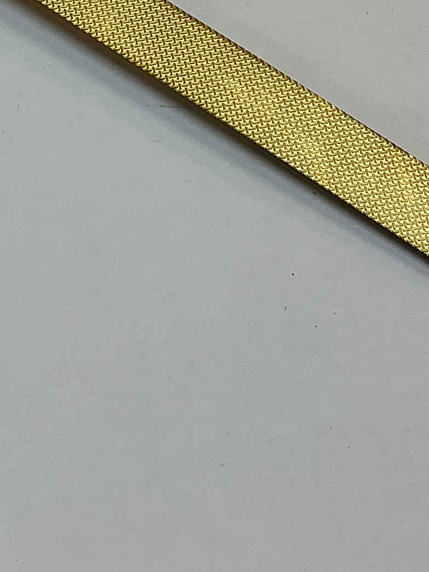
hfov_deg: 12.9
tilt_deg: -52.9
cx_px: -101
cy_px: -243
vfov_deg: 16.3
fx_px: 1851
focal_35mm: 112
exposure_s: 1/111
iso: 16
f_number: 1.8
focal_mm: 3
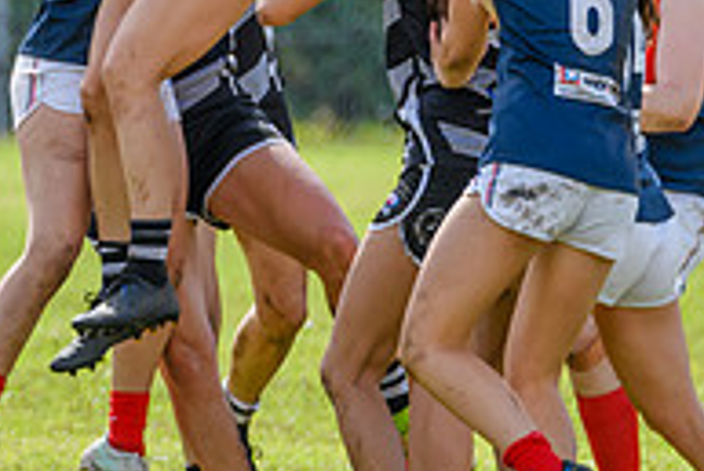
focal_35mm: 1759
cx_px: 287
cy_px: 18
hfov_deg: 1.2
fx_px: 34423
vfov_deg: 0.8
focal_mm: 400
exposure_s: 1/1600
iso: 800
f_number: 7.1
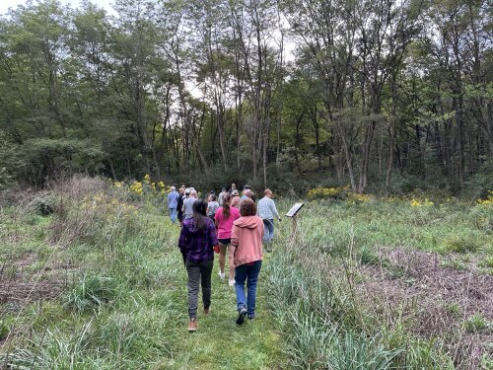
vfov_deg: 56.8
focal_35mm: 24
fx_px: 342
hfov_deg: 71.6
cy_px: 185
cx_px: 246
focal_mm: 6.86
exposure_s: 1/156
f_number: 1.78
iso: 100
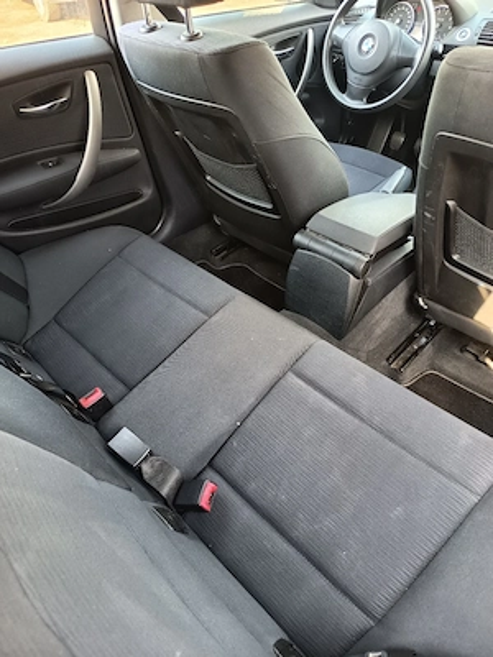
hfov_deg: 56.8
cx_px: 246
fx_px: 456
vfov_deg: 71.6
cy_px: 328
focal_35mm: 24
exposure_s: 1/33.3
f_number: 1.7
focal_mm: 5.27
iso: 439
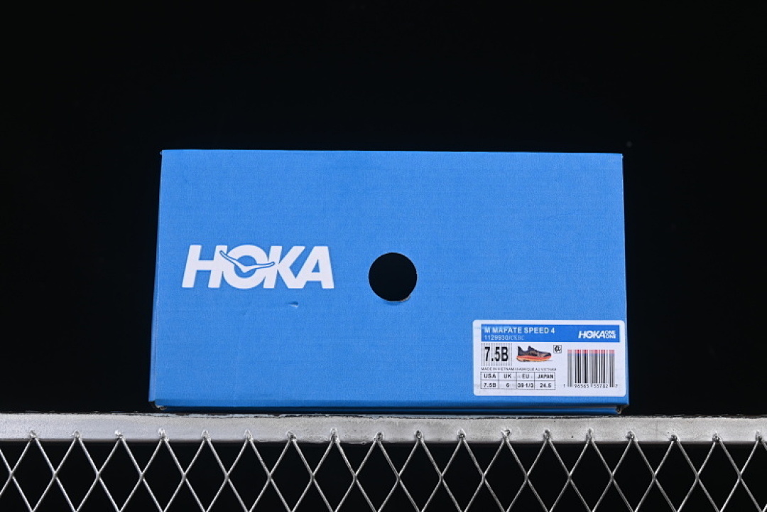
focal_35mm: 75
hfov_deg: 27.0
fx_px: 1598
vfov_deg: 18.2
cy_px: 256
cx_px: 384
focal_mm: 50
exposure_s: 1/60
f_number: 8
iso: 160
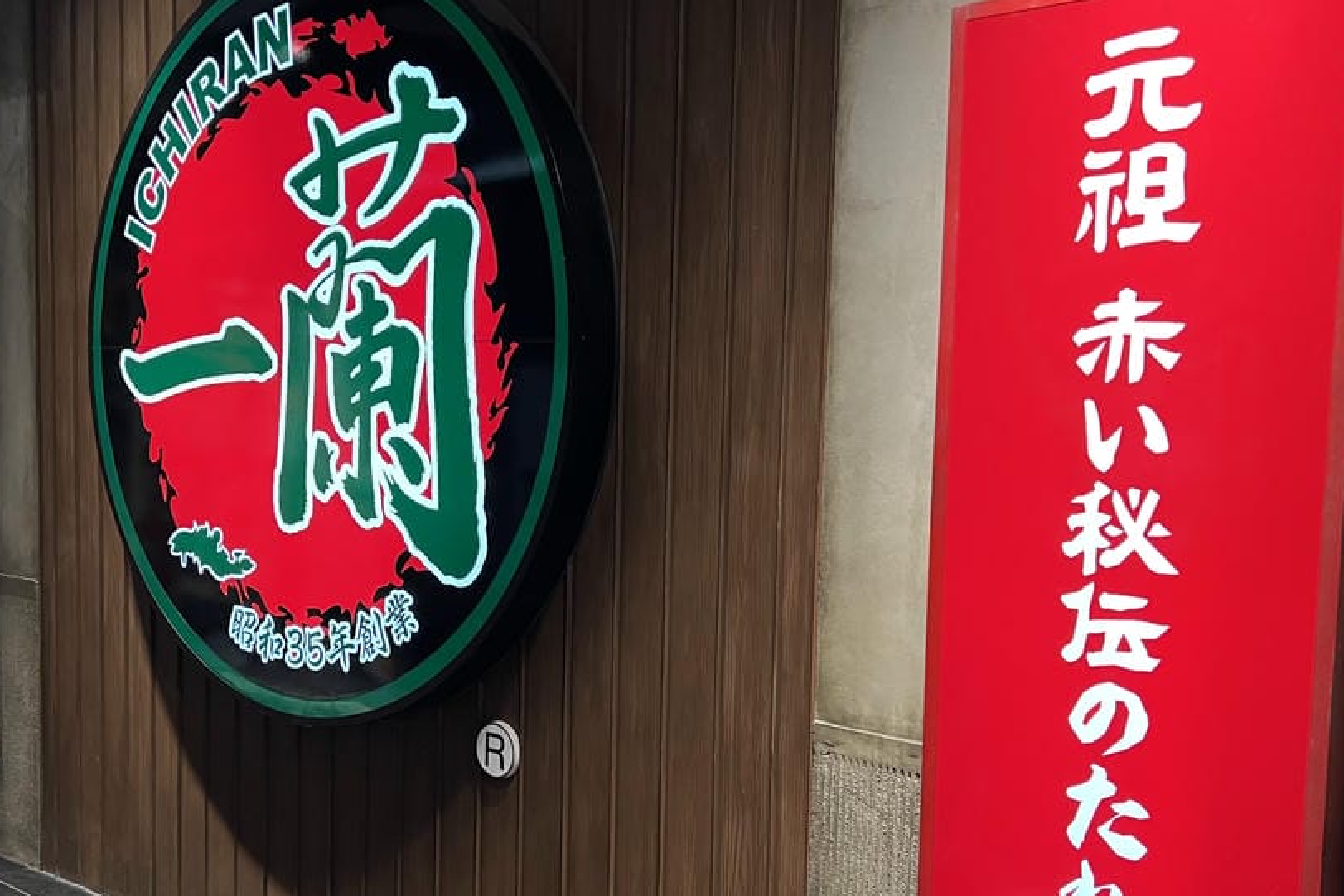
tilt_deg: -5.0
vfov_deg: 33.3
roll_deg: -0.8
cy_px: 532
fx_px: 1493
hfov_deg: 48.3
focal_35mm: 40
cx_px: 577
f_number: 1.5
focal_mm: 5.7
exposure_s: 1/60
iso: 200
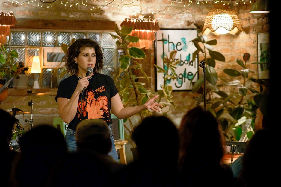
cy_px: 94
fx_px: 999
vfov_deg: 10.7
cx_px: 140
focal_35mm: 128
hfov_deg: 16.0
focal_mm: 85
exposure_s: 1/250
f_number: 1.8
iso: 2000
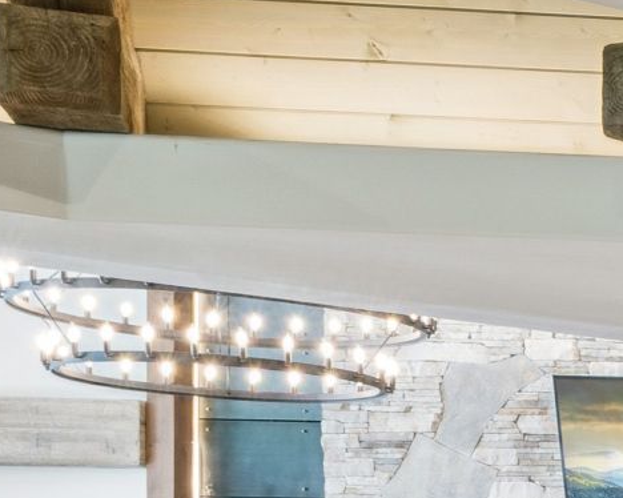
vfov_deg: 11.3
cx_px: 2149
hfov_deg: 9.4
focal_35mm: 131
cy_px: 764
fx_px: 2409
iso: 100
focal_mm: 18.1
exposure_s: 1/1.25
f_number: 13
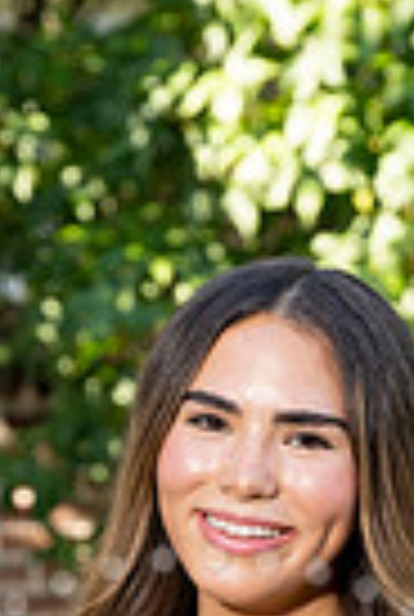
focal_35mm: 295
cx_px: 207
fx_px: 5063
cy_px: 962
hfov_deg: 4.7
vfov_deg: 6.9
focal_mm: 90
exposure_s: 1/200
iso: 400
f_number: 5.6
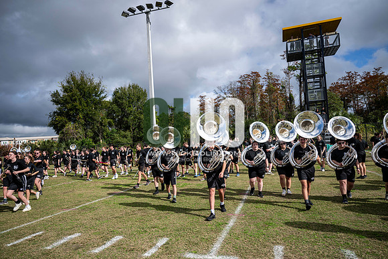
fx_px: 259
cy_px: 130
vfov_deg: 53.2
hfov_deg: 73.7
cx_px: 194
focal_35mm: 24
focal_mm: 24
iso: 40
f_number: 2.8
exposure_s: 1/1250
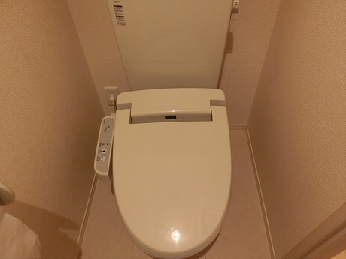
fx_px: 250
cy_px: 130
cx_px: 173
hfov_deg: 69.4
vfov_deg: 54.9
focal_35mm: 25
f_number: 3.5
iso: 400
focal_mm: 4.5
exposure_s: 1/30
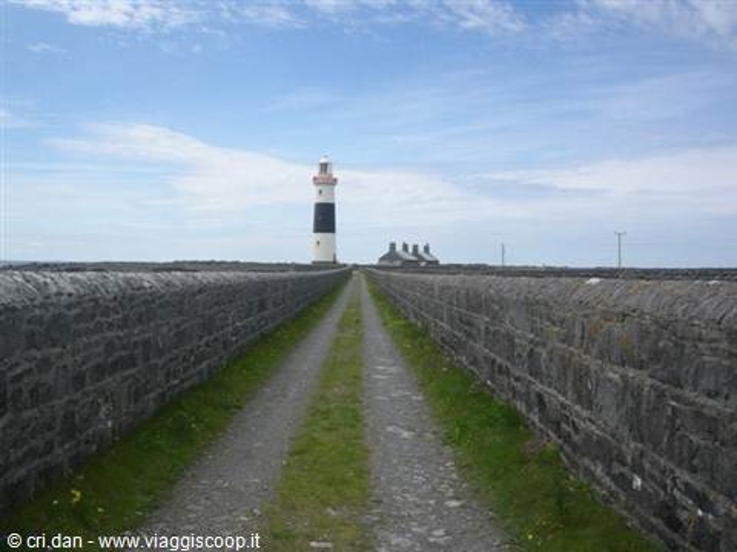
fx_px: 766
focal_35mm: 36
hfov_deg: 51.4
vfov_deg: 39.7
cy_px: 276
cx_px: 368
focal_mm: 7.5
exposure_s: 1/268
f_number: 6.1
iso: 64
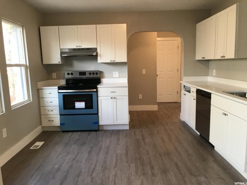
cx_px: 124
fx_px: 200
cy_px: 92
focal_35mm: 28
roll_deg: +2.3
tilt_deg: -7.6
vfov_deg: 49.7
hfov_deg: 63.4
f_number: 1.8
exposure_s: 1/30
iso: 40
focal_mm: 3.99
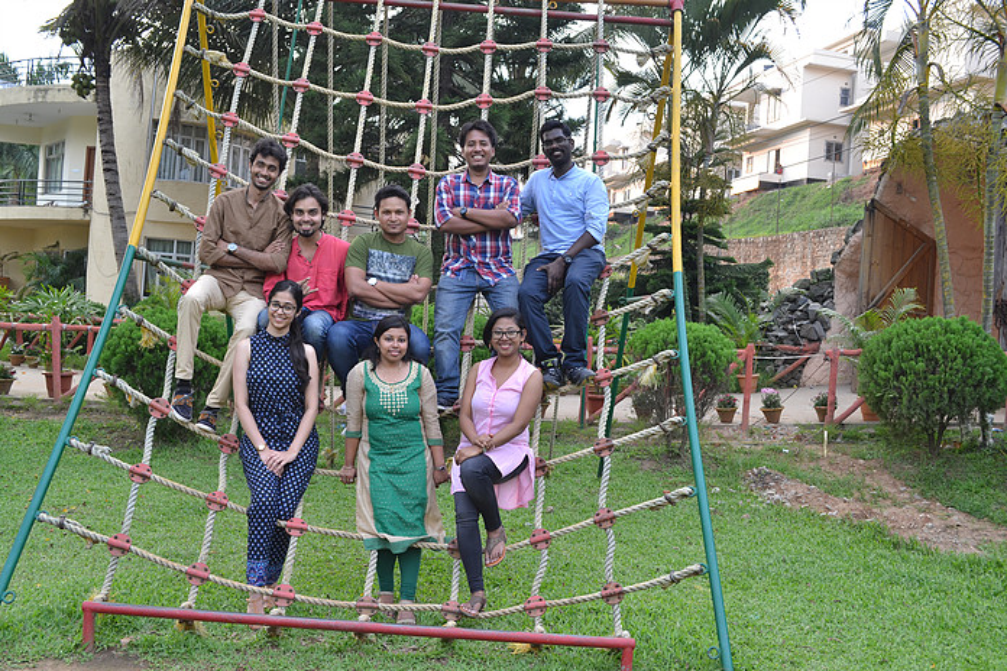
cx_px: 504
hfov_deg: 57.2
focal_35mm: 33
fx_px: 923
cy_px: 336
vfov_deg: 40.0
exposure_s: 1/60
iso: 400
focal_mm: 22
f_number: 6.3
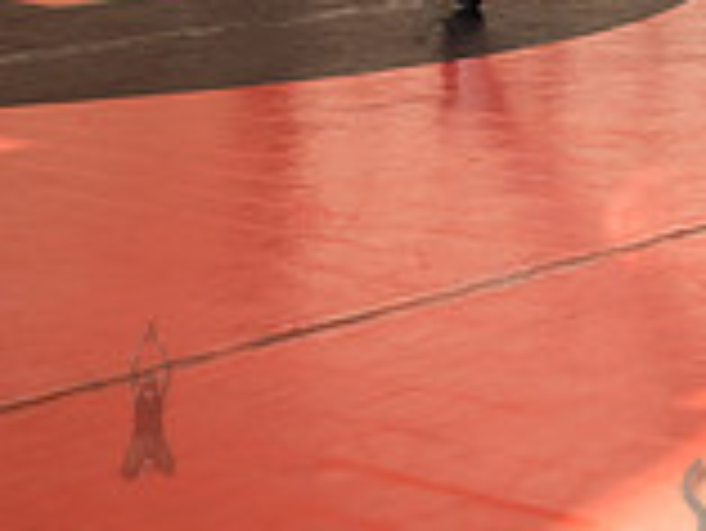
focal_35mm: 136
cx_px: 1016
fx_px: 2776
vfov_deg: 10.6
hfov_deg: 13.7
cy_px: -254
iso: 400
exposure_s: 1/400
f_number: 3.5
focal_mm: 35
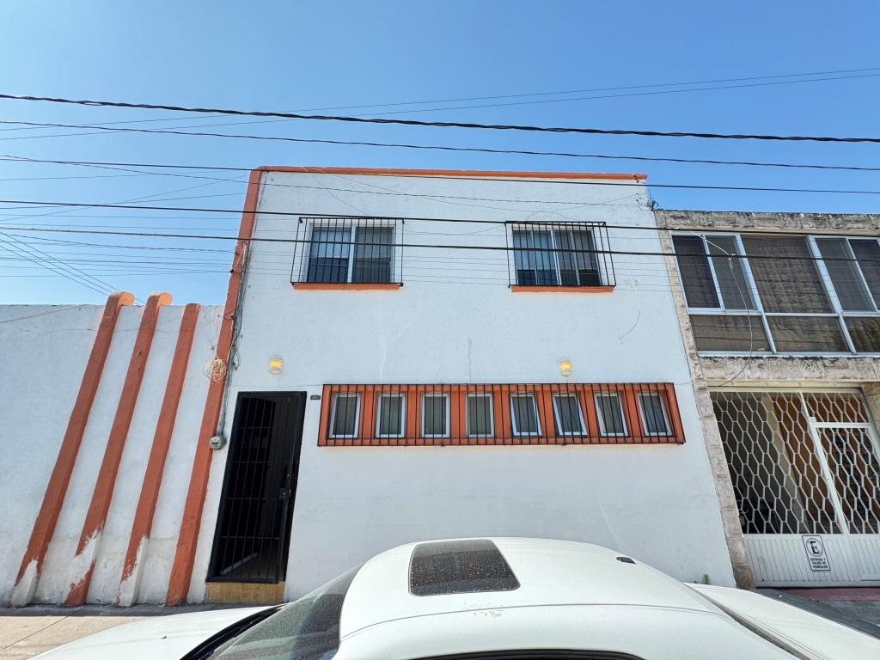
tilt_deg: +18.5
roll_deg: +1.3
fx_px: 356
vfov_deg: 85.7
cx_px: 440
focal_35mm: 14
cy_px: 330
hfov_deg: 102.1
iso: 40
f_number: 2.2
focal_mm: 2.22
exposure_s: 1/401
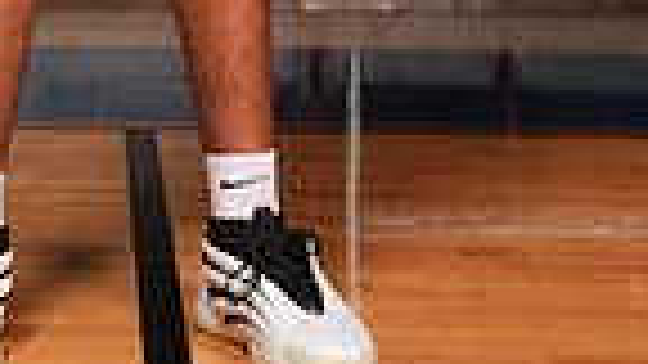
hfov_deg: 14.1
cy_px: -571
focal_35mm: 151
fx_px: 2595
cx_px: 117
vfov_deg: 7.4
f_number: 5.6
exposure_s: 1/200
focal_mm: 46
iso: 250
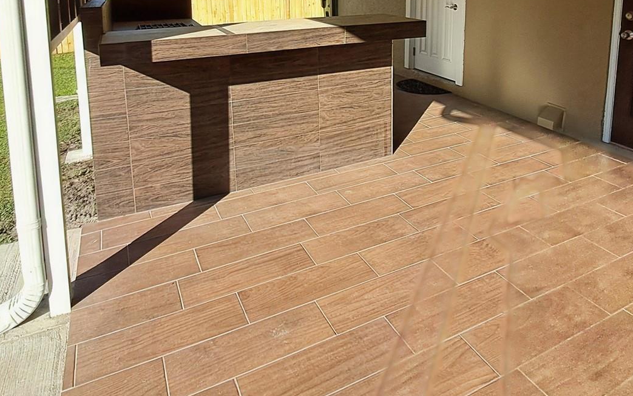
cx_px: 335
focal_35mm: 26
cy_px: 44
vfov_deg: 43.7
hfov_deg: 70.3
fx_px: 449
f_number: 2.2
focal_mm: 1.64
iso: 40
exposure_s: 1/1000
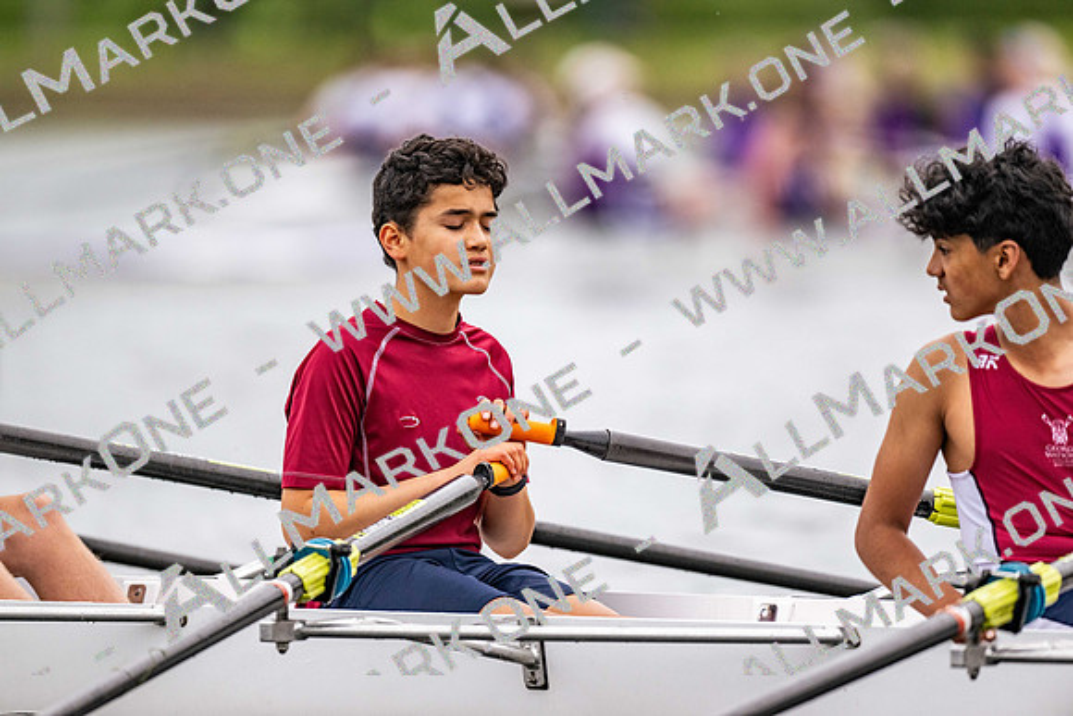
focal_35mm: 600
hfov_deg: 3.4
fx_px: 17887
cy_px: 358
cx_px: 536
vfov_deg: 2.3
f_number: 4
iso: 900
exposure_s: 1/2500
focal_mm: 600
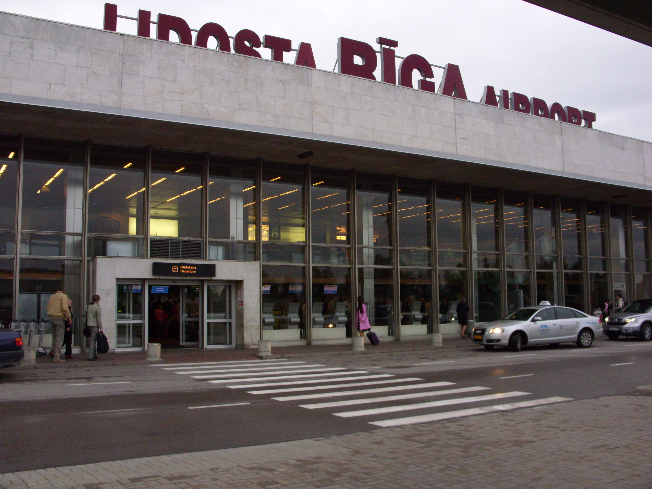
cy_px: 244
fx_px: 716
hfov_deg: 49.0
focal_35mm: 38
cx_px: 326
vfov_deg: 37.7
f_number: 4.9
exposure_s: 1/125
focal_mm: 6.3
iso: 400
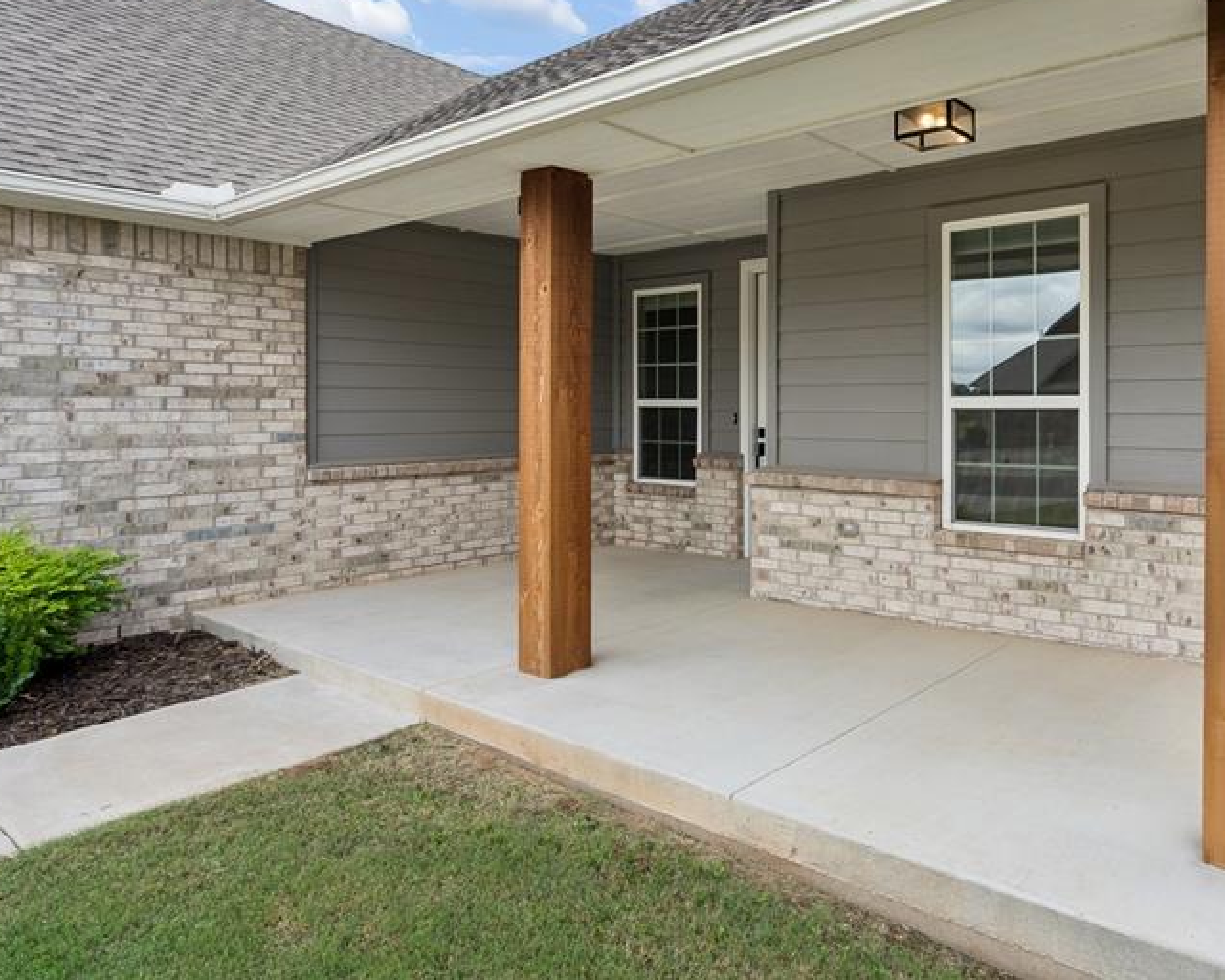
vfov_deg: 58.5
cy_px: 412
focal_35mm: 24
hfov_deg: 67.5
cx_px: 858
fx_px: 870
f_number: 8
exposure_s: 1/200
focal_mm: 16
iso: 200
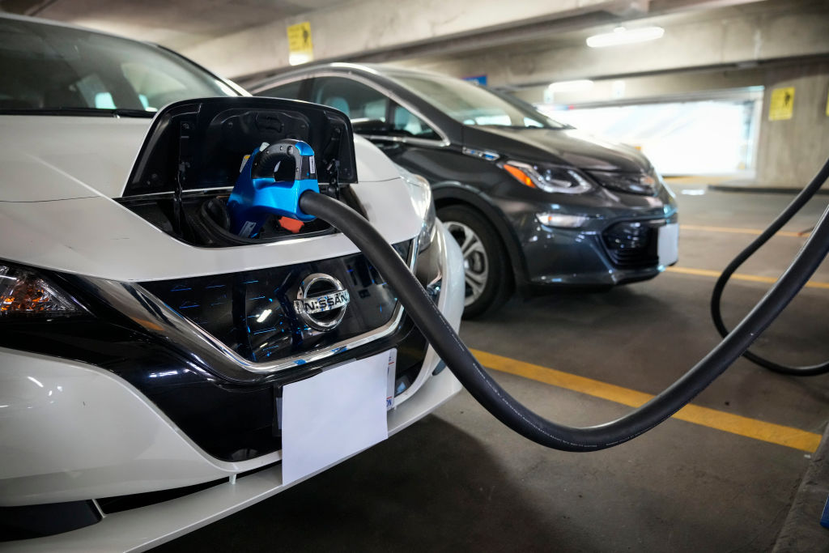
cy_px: 276
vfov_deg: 51.3
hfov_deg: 71.5
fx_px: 576
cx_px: 414
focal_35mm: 25
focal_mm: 25
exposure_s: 1/100
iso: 5000
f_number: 2.8
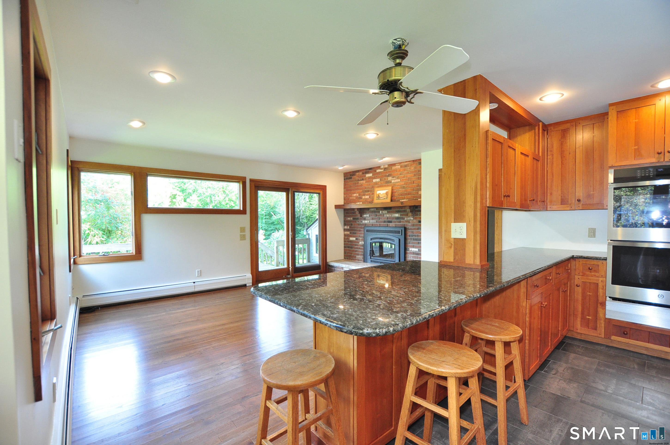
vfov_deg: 77.2
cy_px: 222
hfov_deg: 100.5
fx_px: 279
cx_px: 335
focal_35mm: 15
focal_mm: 10
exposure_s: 1/50
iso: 640
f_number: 4
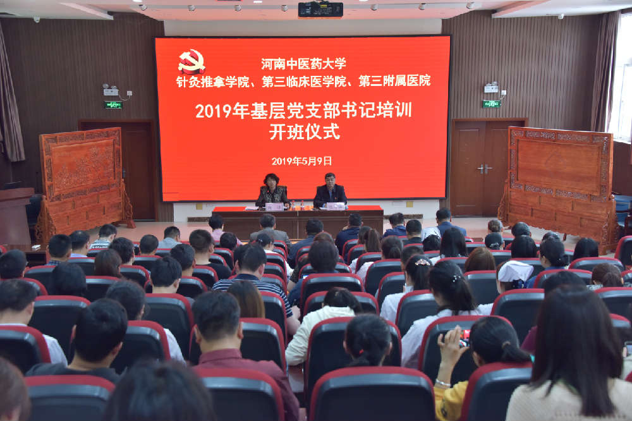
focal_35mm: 44
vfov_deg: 30.5
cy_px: 210
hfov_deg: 44.5
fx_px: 772
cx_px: 316
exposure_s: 1/60
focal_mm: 44
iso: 2000
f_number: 4.5
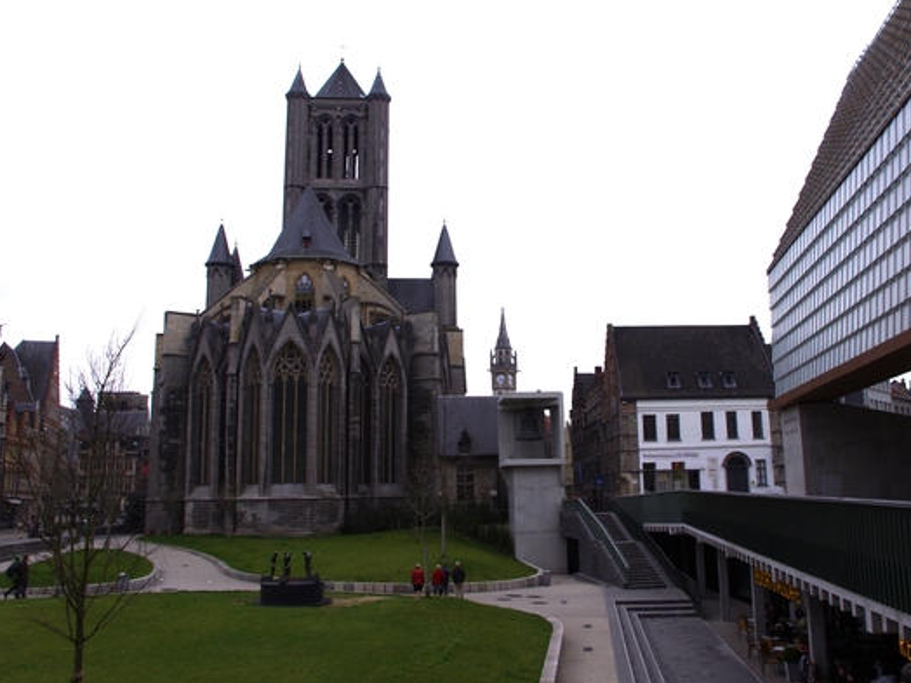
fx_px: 868
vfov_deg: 42.9
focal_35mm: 33
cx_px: 490
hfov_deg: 55.3
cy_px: 342
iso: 200
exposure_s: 1/200
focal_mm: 20
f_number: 14
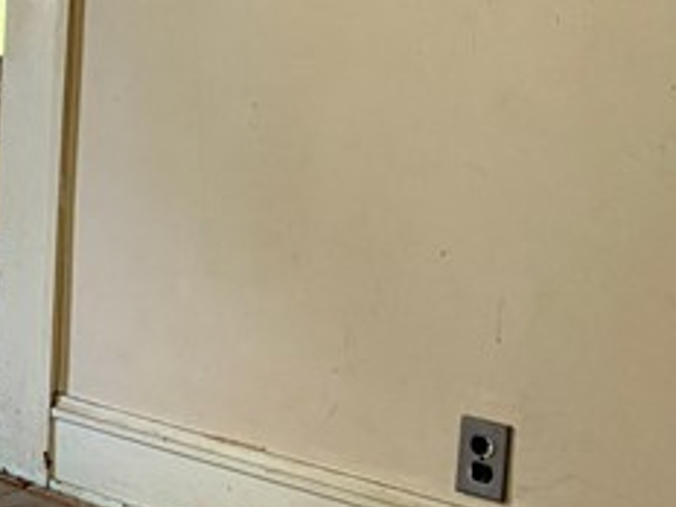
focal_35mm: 106
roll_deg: -0.4
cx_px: -594
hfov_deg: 15.5
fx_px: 2070
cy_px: 125
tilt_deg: -7.2
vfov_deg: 13.9
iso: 200
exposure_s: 1/144
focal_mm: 6.76
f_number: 1.78
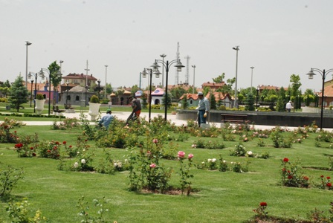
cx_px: 166
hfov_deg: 26.0
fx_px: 722
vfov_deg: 17.5
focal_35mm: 78
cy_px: 112
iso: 1600
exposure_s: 1/1000
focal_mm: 52
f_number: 16
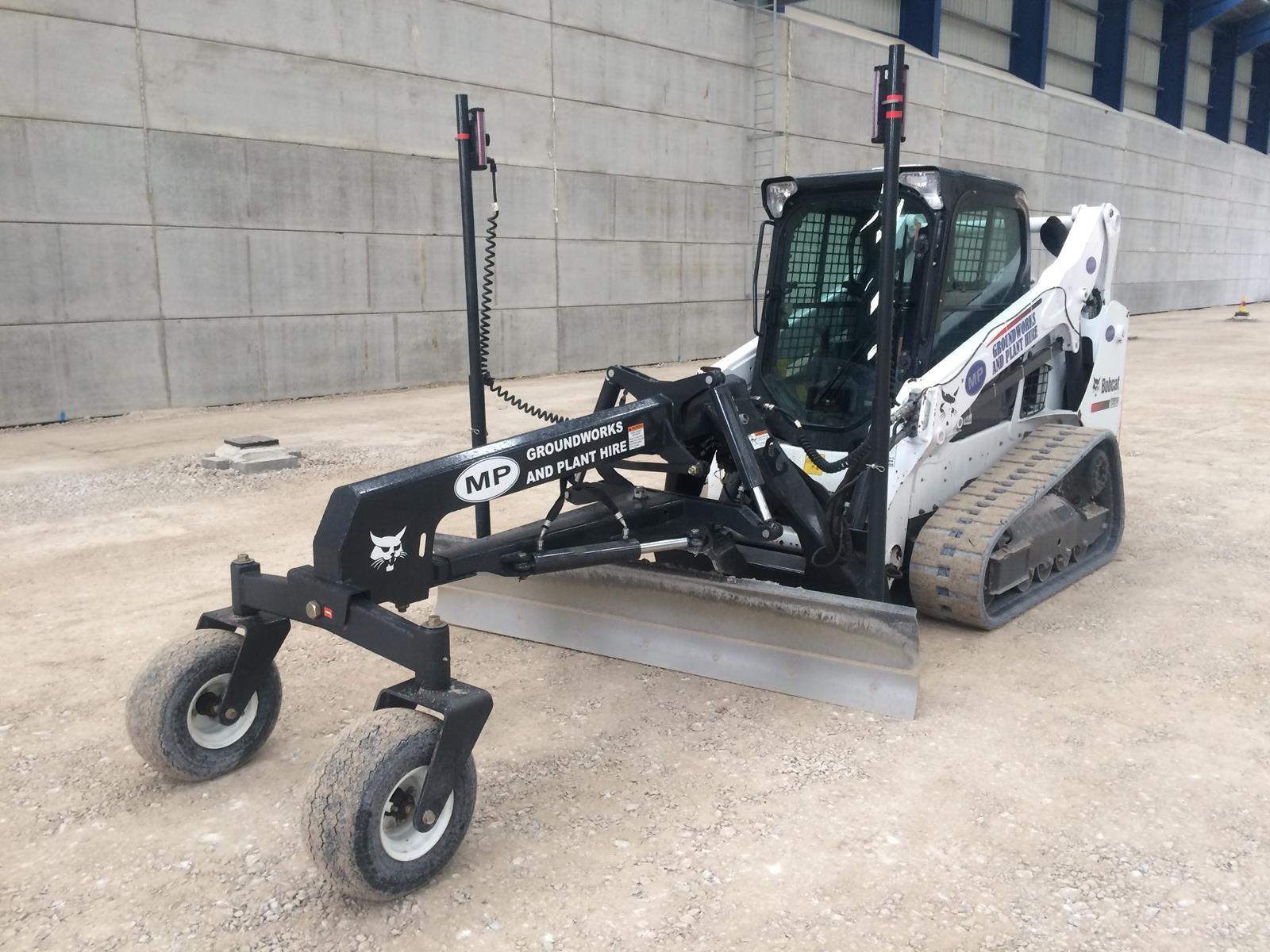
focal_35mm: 29
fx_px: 1064
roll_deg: +0.5
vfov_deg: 48.2
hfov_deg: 61.7
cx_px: 635
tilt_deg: -10.9
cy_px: 476
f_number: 2.2
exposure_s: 1/33
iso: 100
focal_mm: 4.15
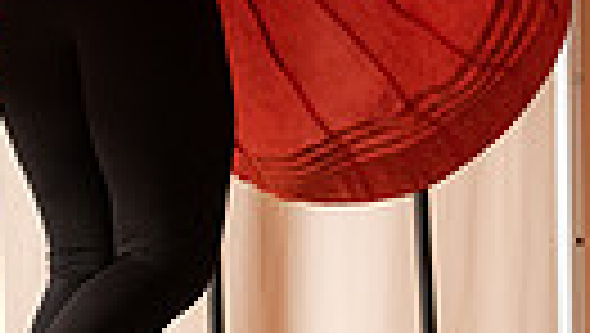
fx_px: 3257
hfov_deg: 10.3
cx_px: 378
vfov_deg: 5.8
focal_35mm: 208
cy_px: -97
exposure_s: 1/200
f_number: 3.2
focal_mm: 45
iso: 2500
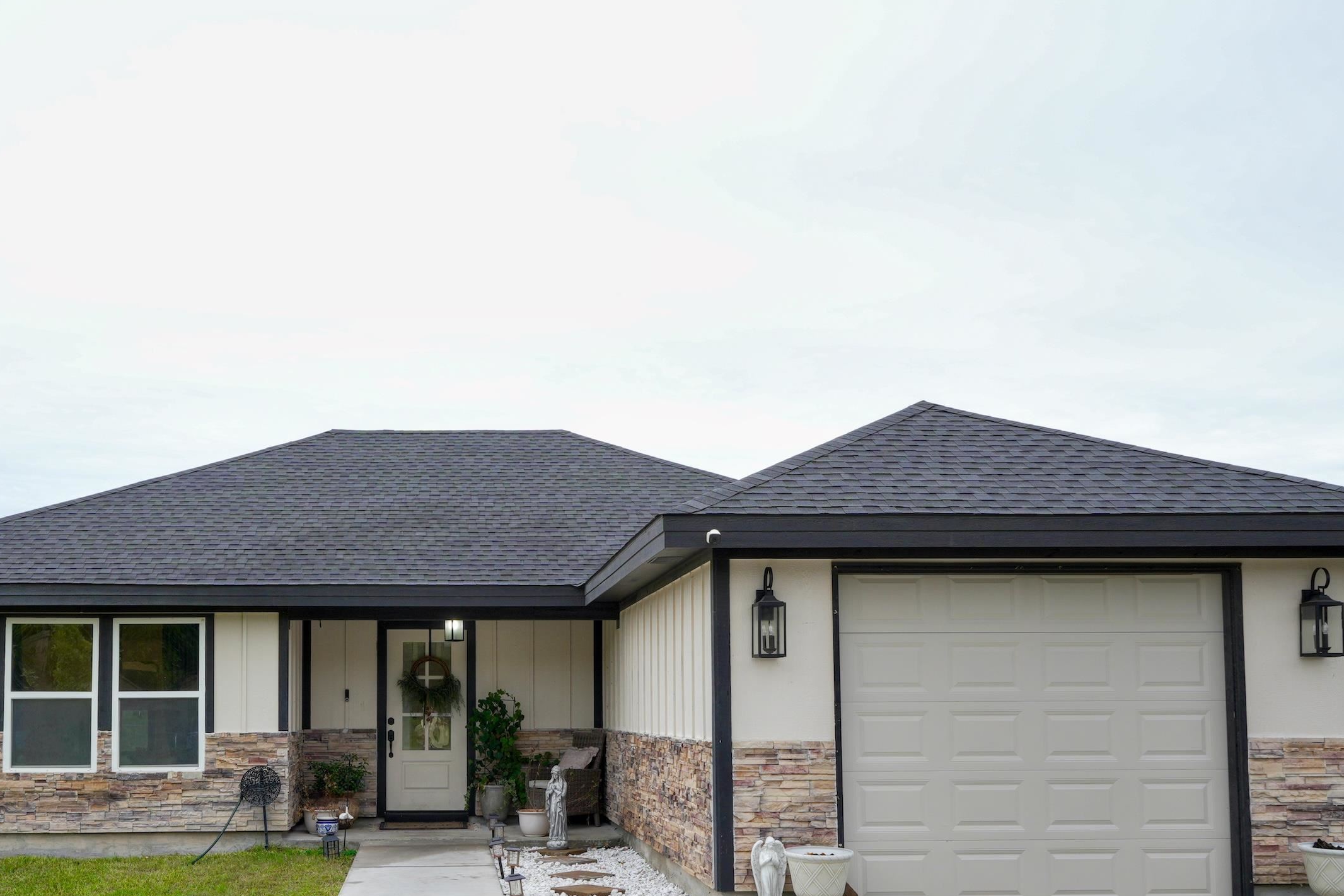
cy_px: 625
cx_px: 497
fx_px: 1418
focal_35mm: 38
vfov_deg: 34.6
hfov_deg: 50.2
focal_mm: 18
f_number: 5.6
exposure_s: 1/100
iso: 200
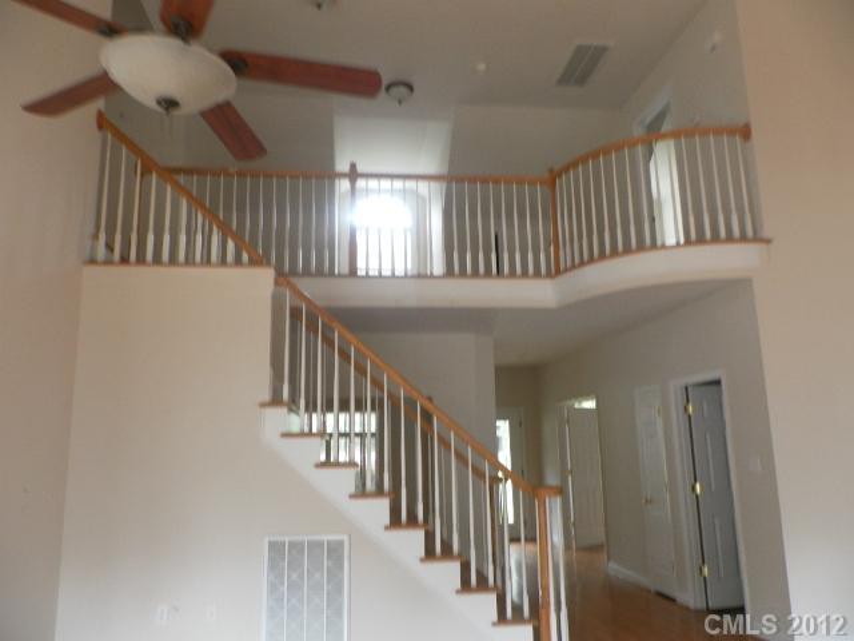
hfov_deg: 67.3
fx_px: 641
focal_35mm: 26
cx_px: 427
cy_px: 320
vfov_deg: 53.1
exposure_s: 1/4
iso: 80
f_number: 2.8
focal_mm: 4.6
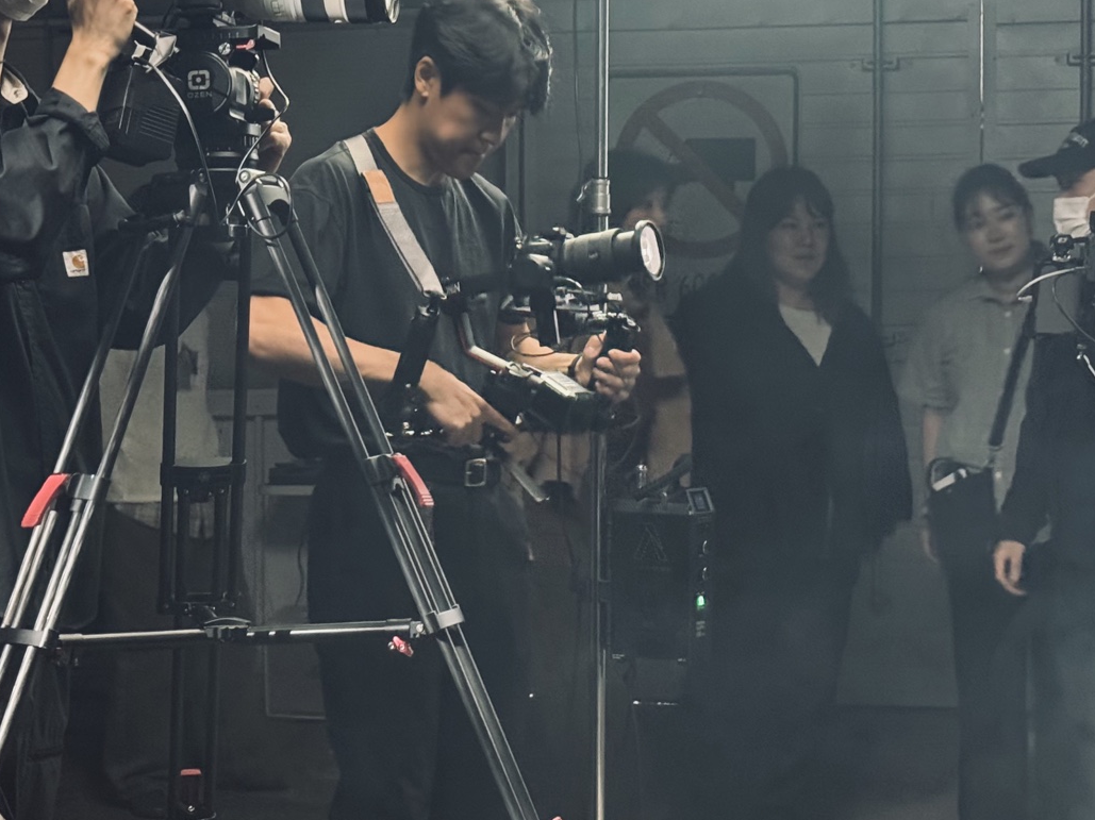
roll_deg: -0.1
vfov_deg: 17.6
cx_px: 561
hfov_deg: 23.3
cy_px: 371
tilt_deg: +0.6
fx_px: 2656
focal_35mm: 84
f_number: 1.78
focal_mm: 6.76
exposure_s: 1/39
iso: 500
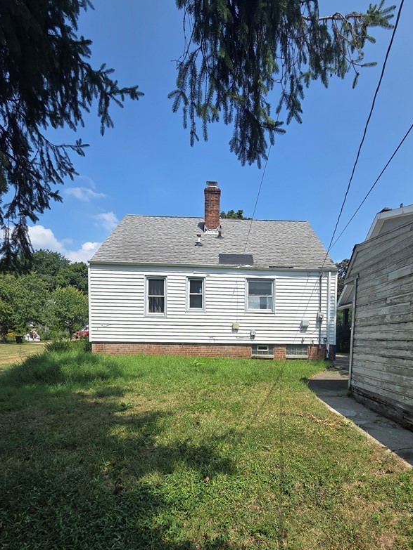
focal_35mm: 17
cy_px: 348
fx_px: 271
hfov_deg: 74.3
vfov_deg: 89.0
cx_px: 235
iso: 50
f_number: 2.2
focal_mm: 2.2
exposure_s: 1/1859
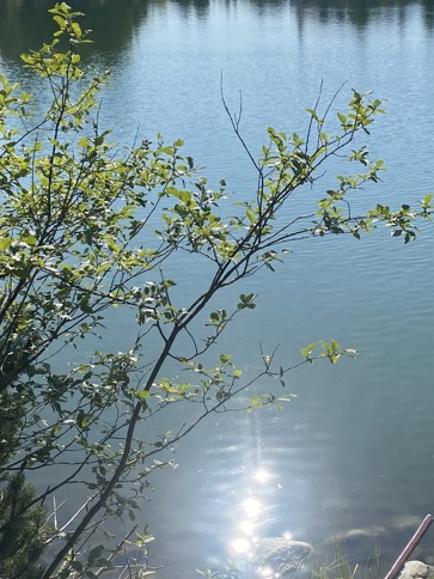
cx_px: 335
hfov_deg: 26.2
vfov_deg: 34.6
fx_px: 919
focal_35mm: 55
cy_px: 185
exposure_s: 1/3984
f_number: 1.8
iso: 32
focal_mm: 4.25
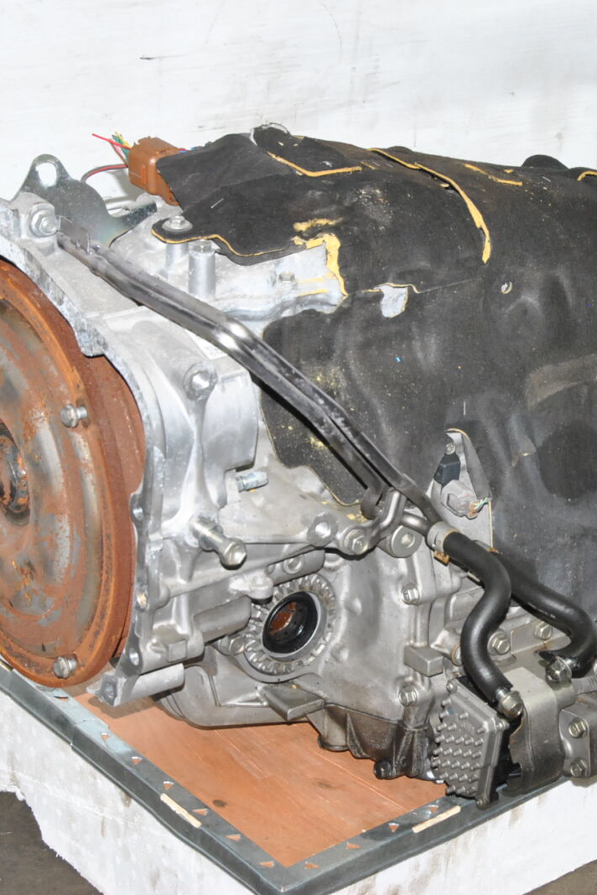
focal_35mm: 108
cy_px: 448
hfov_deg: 12.6
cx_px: 444
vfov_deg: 18.9
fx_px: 2686
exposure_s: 1/200
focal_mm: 48
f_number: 9
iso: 800
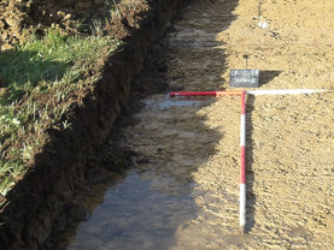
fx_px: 705
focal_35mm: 73
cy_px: 126
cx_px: 207
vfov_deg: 20.2
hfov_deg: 26.6
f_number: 3
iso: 100
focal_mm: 4.9
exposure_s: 1/429
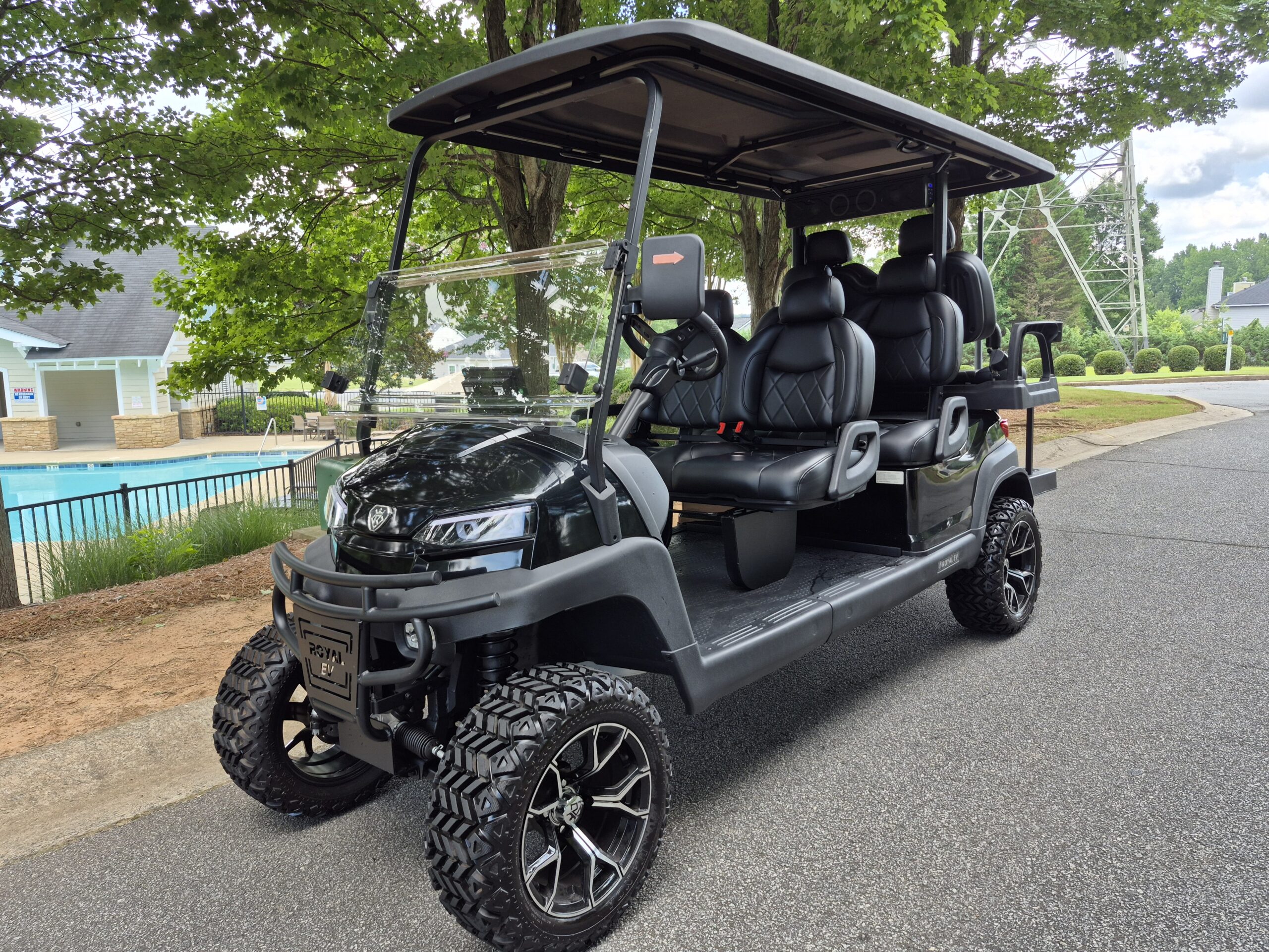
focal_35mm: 23
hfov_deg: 73.9
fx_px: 843
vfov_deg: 58.9
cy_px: 476
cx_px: 634
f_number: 1.8
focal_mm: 5.4
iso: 25
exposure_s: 1/240
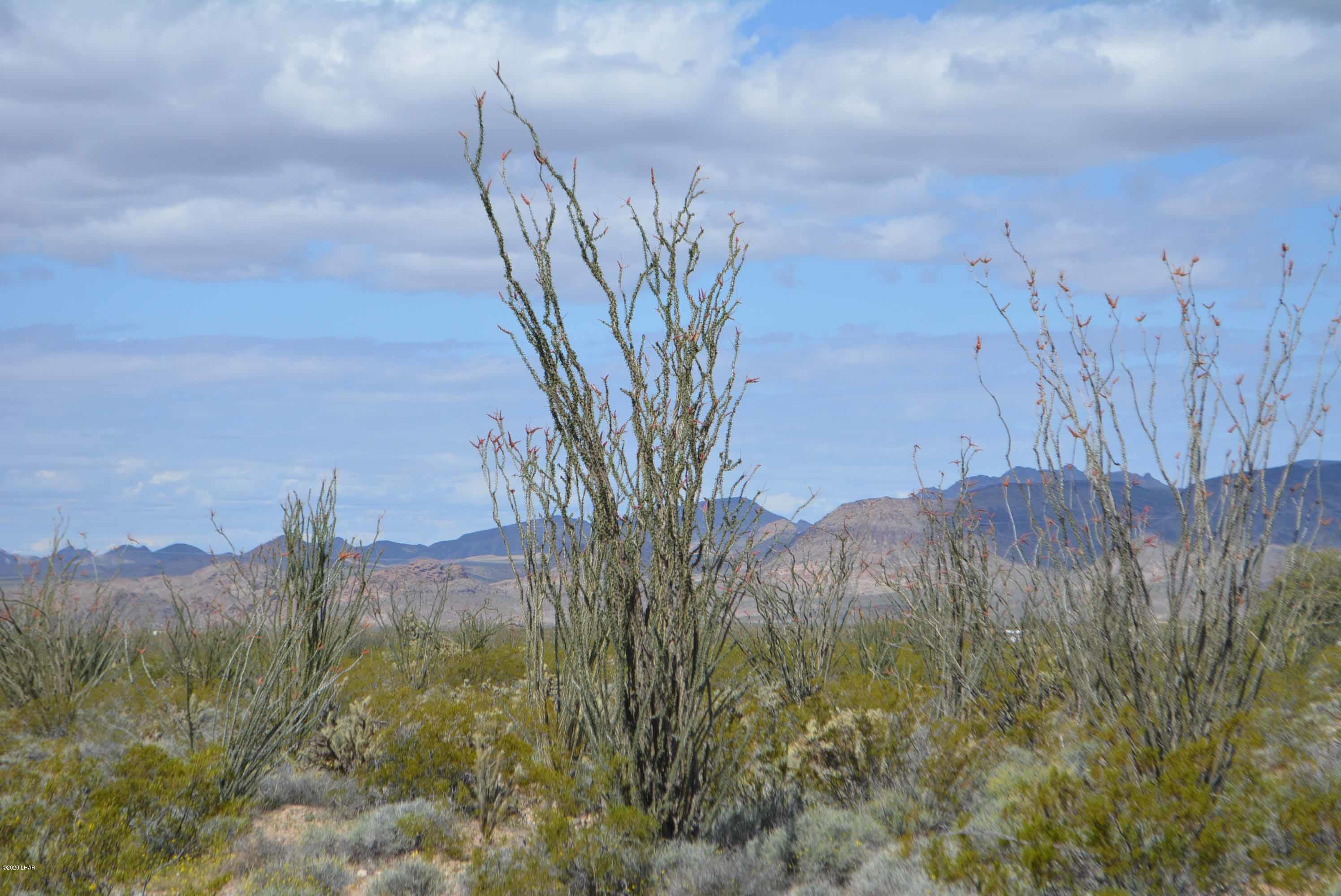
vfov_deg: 16.6
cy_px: 448
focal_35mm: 82
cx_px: 670
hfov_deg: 24.6
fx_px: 3075
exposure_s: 1/1600
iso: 400
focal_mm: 55
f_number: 7.1
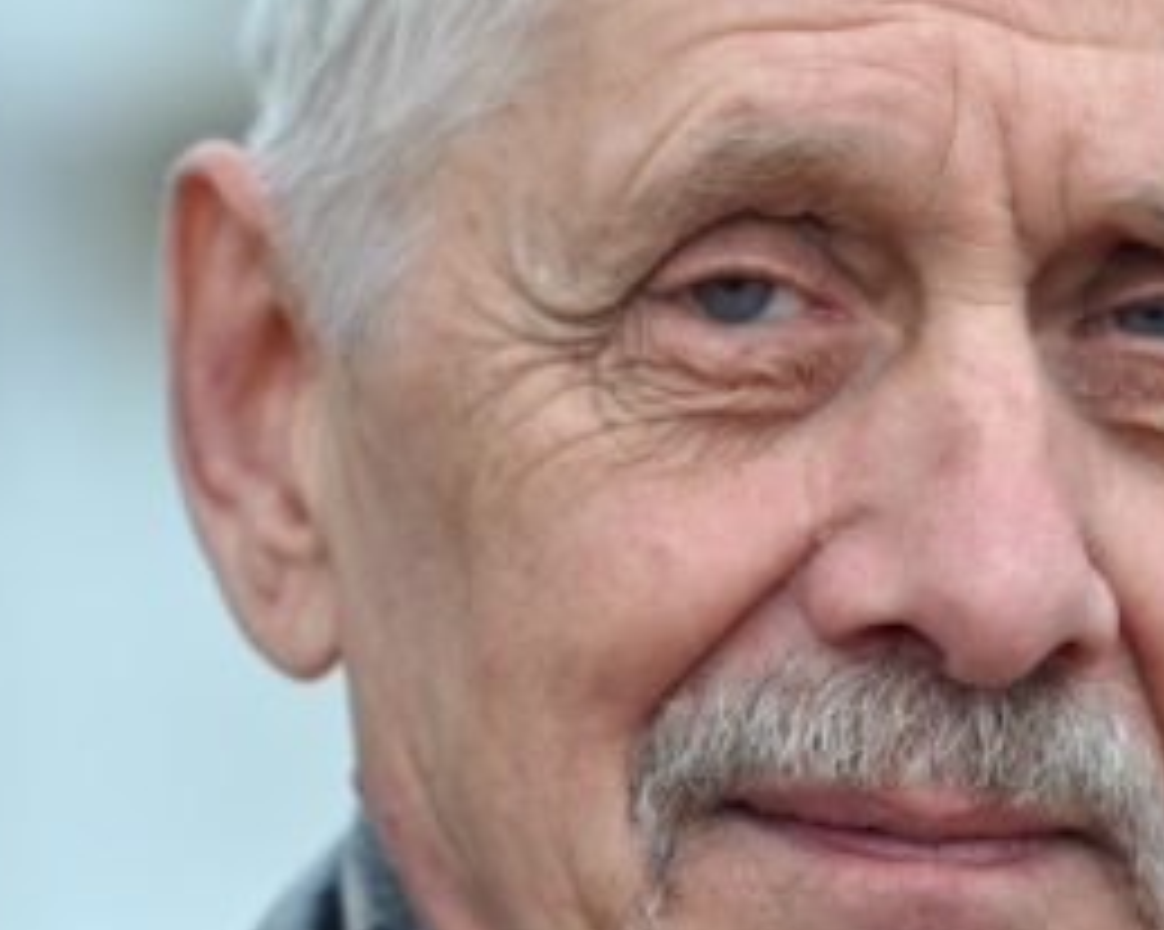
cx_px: 580
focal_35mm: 329
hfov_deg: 5.9
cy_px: 629
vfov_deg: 4.7
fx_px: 11323
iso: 360
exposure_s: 1/500
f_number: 5.6
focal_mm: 135
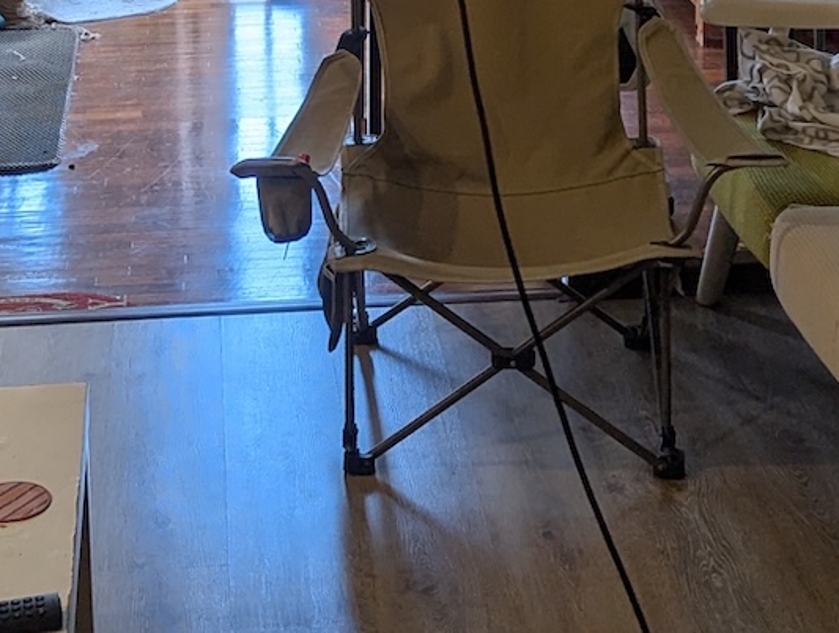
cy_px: -94
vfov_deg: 15.9
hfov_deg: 21.7
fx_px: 2186
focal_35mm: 90
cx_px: 386
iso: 72
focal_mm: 6.81
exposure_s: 1/100
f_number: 1.85
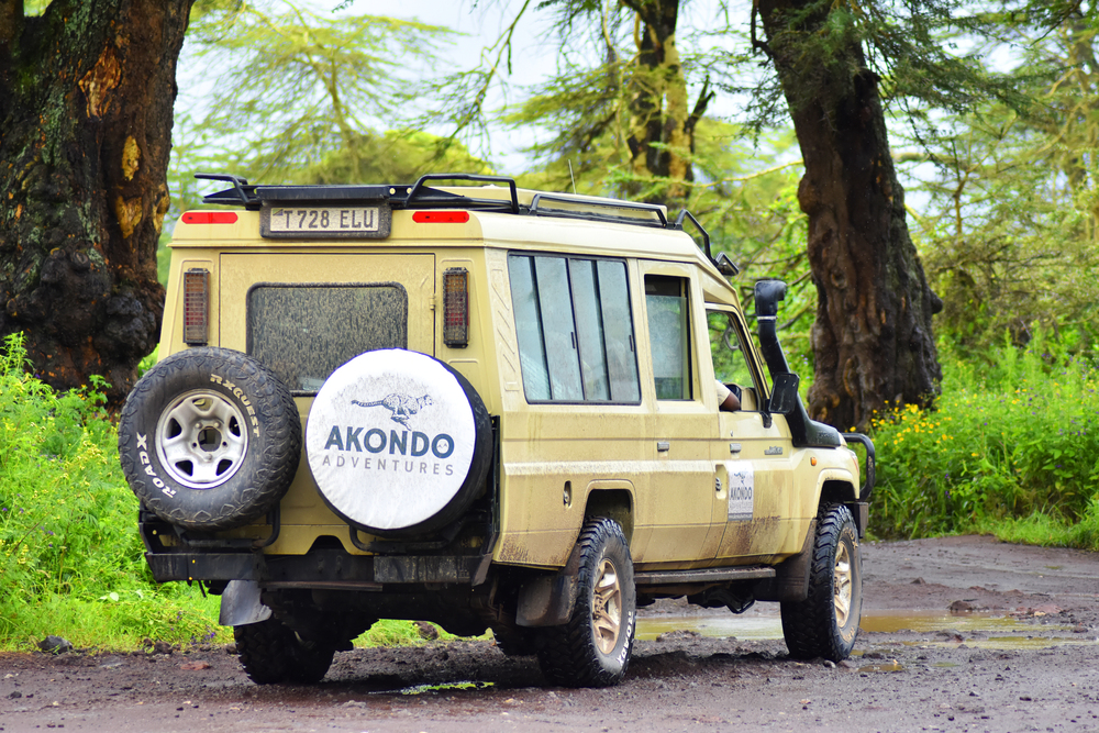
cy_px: 366
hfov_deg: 9.8
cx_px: 550
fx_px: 6411
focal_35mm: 210
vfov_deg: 6.5
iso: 800
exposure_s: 1/1250
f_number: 5
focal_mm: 140
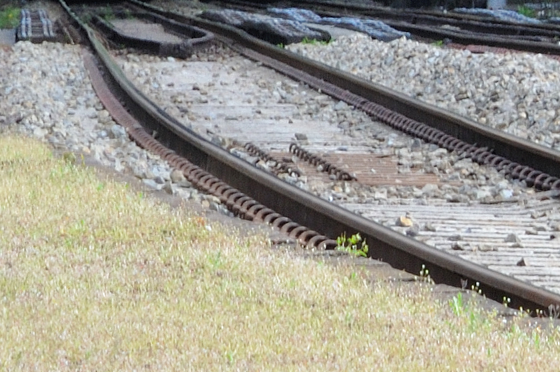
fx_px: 12191
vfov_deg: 1.7
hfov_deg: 2.6
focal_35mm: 784
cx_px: 921
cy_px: -128
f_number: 16
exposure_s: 1/80
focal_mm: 105
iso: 400
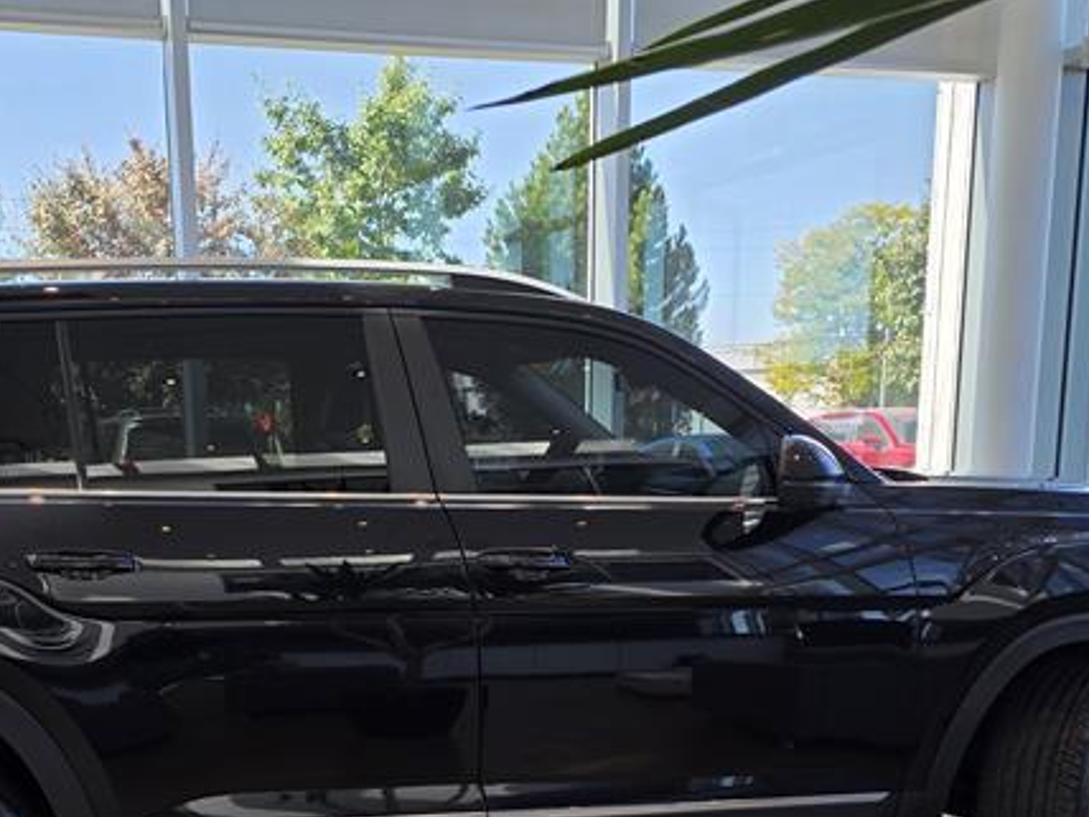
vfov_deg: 32.5
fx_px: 1353
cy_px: 677
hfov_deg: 43.3
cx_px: 366
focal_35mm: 43
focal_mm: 6.3
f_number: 1.7
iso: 80
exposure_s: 1/1580
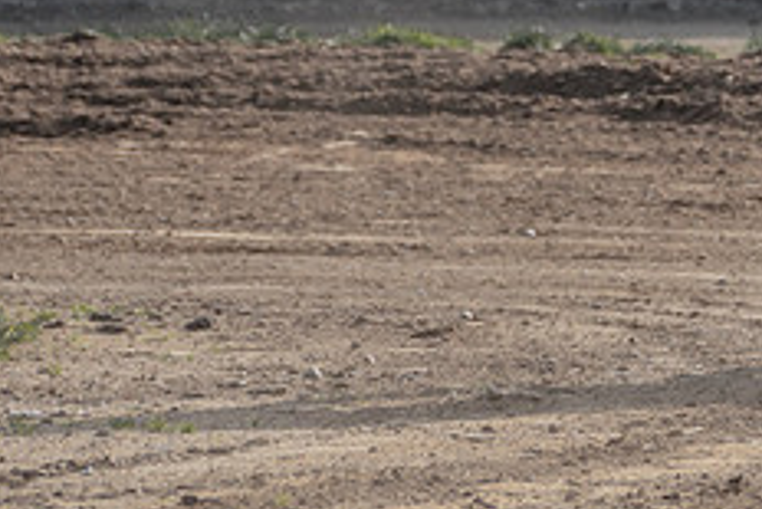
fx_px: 13258
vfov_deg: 2.2
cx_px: 1089
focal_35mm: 626
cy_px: -163
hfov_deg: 3.3
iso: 200
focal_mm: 130
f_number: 8
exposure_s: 1/200
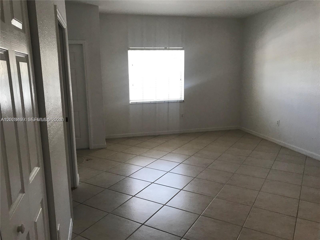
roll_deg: +1.5
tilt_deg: -10.1
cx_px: 160
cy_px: 120
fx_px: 259
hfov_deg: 63.4
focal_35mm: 28
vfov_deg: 49.7
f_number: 1.8
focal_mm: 3.99
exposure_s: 1/40
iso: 25
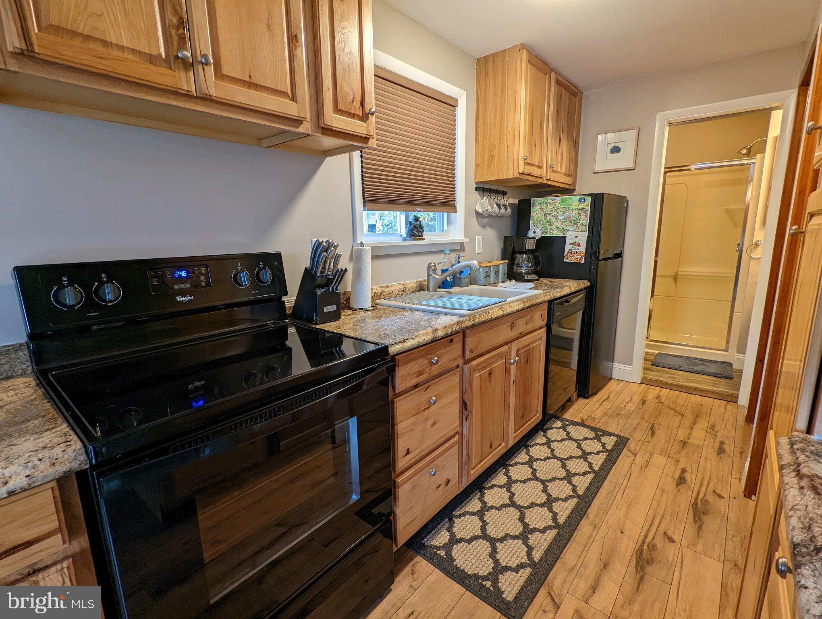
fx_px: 380
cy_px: 310
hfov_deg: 94.4
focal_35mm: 16
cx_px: 411
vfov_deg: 78.2
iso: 81
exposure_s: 1/24
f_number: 2.2
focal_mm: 2.35
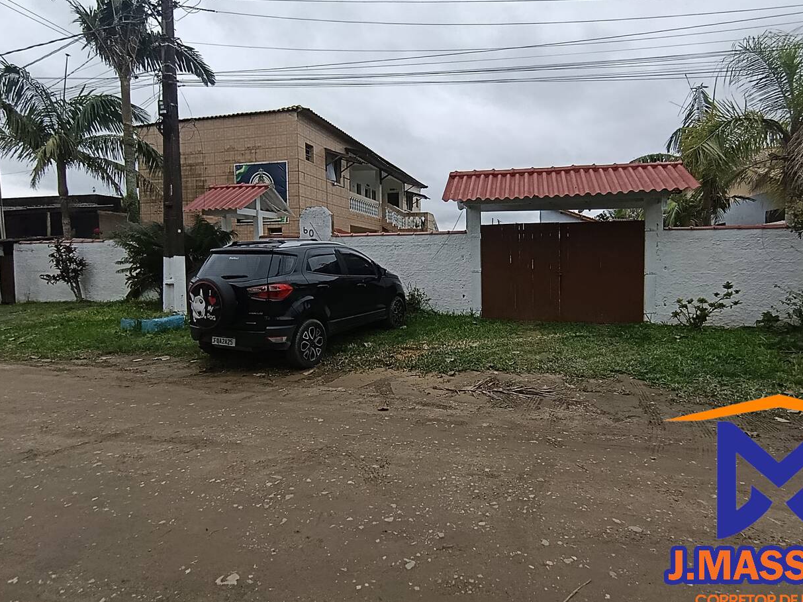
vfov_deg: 68.6
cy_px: 281
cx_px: 428
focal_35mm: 19
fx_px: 441
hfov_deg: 84.6
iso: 52
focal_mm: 1.65
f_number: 2.2
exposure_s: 1/615
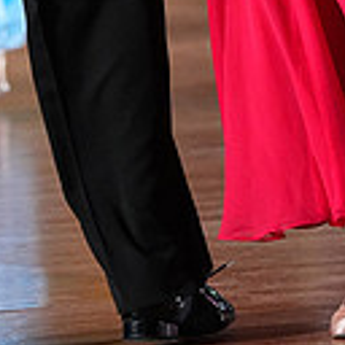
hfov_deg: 2.6
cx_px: 203
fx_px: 7465
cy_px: -377
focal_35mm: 662
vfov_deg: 2.6
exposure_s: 1/400
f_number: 4.5
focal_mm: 172
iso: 6400
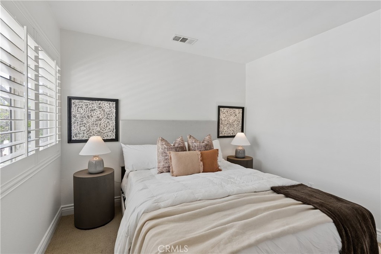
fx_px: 169
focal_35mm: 16
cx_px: 190
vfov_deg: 73.8
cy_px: 127
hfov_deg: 96.7
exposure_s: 1/10
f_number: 8
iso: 400
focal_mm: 16
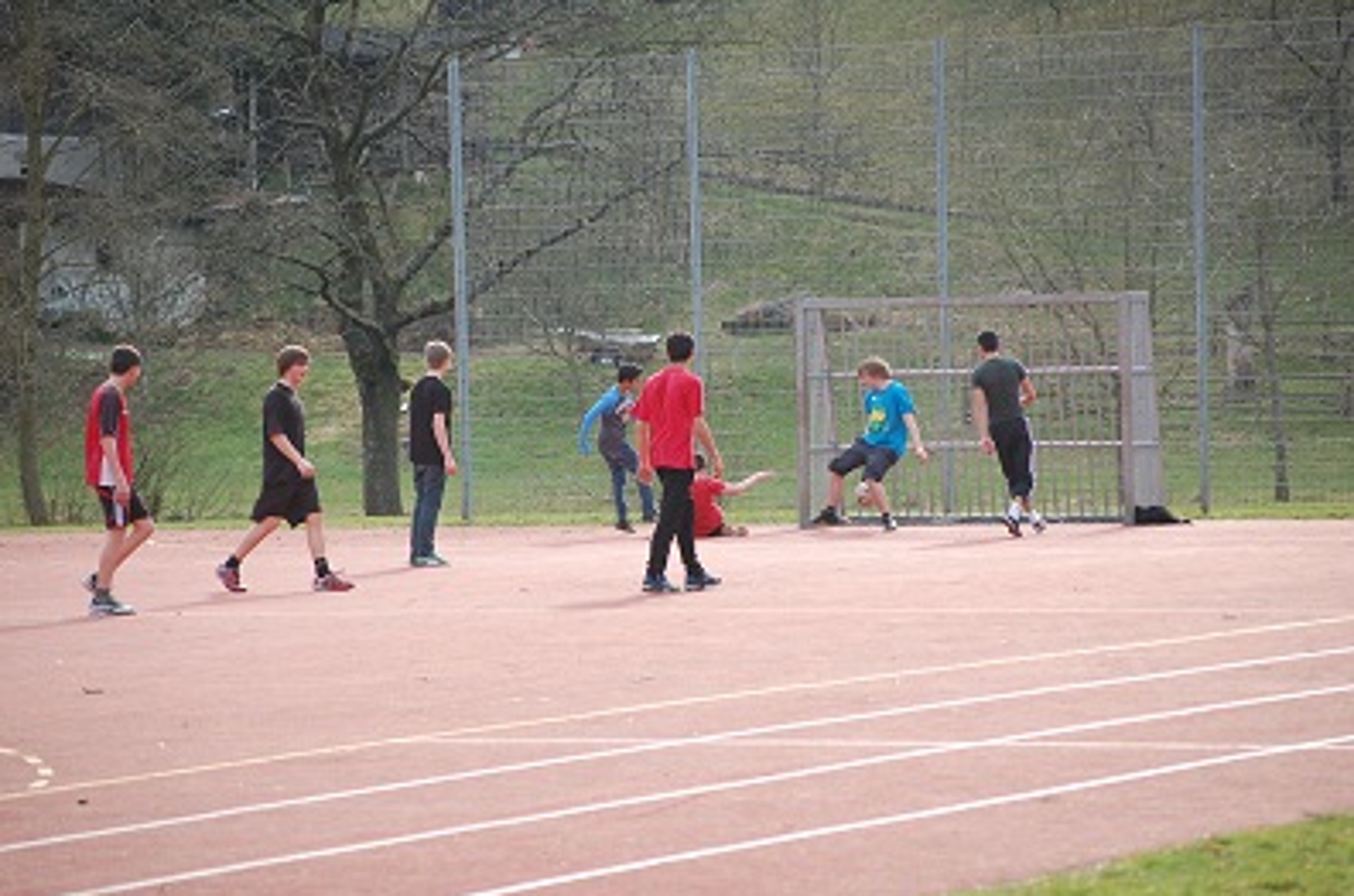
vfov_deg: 7.5
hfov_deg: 11.3
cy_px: 450
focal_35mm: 182
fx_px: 6829
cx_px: 674
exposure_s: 1/400
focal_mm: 120
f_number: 5
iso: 400
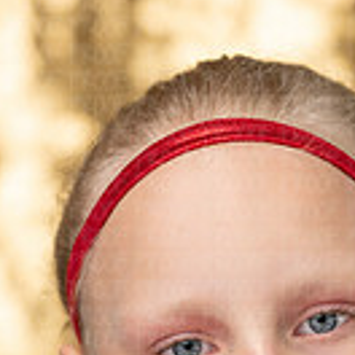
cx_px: 272
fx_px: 2854
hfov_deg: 7.1
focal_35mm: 246
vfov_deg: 7.0
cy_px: 476
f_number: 2.8
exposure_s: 1/1000
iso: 1250
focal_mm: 85
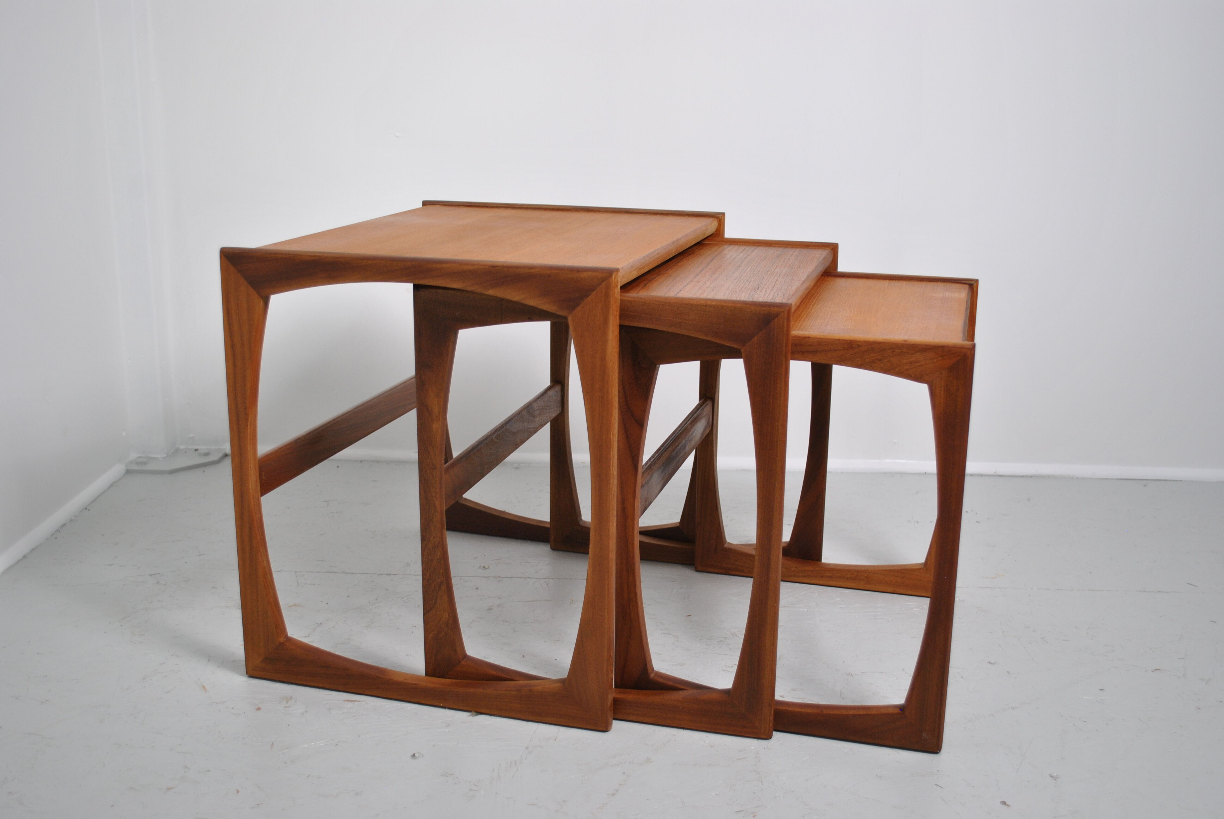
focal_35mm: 39
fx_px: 1328
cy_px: 410
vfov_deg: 34.3
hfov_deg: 49.5
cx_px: 612
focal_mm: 26
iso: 250
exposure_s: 1/30
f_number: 4.2
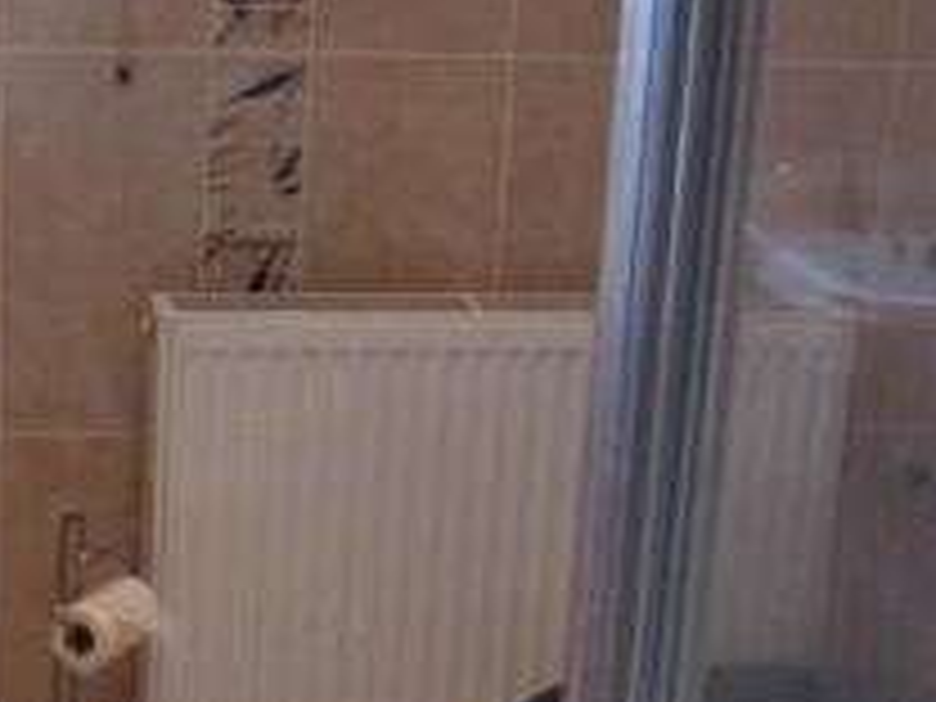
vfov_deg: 20.8
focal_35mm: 70
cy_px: 169
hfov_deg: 26.9
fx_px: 1893
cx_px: 101
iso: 400
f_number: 3.3
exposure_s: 1/25
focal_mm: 4.3
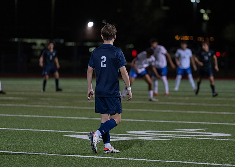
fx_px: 1622
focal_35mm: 243
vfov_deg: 5.9
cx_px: 142
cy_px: 74
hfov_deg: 8.3
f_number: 2.8
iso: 2500
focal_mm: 200
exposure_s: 1/1250
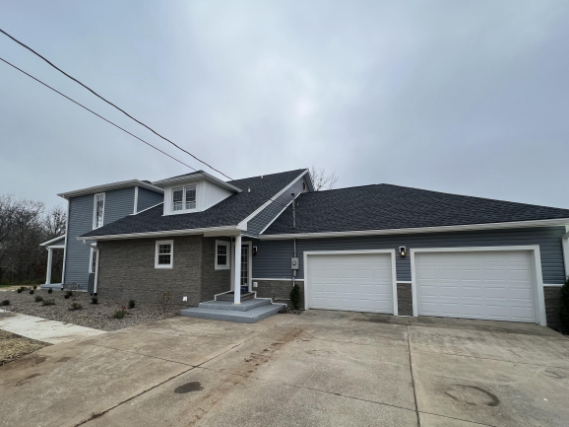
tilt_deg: +4.6
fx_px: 246
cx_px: 276
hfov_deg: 98.2
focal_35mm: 15
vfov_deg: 81.4
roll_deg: +0.4
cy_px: 239
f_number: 1.8
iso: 32
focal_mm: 1.57
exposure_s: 1/416
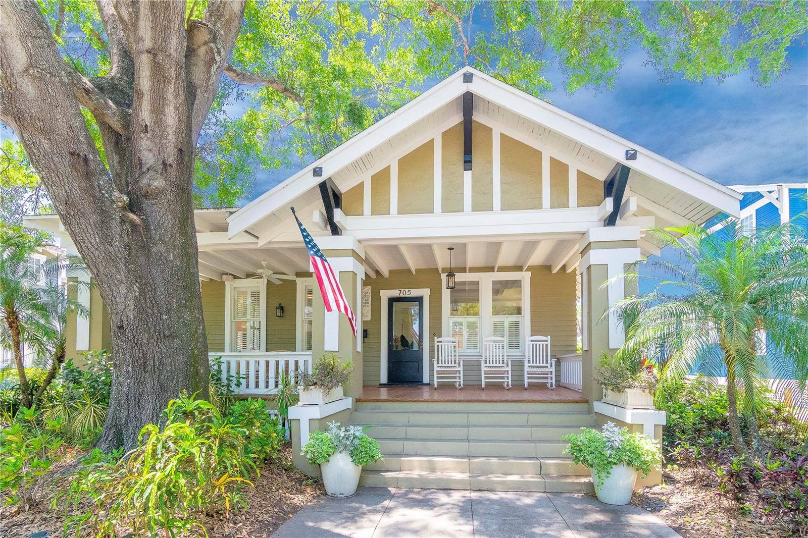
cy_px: 269
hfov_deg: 95.0
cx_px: 404
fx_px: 370
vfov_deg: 72.0
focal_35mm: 16
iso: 640
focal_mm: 11
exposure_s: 1/100
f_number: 11
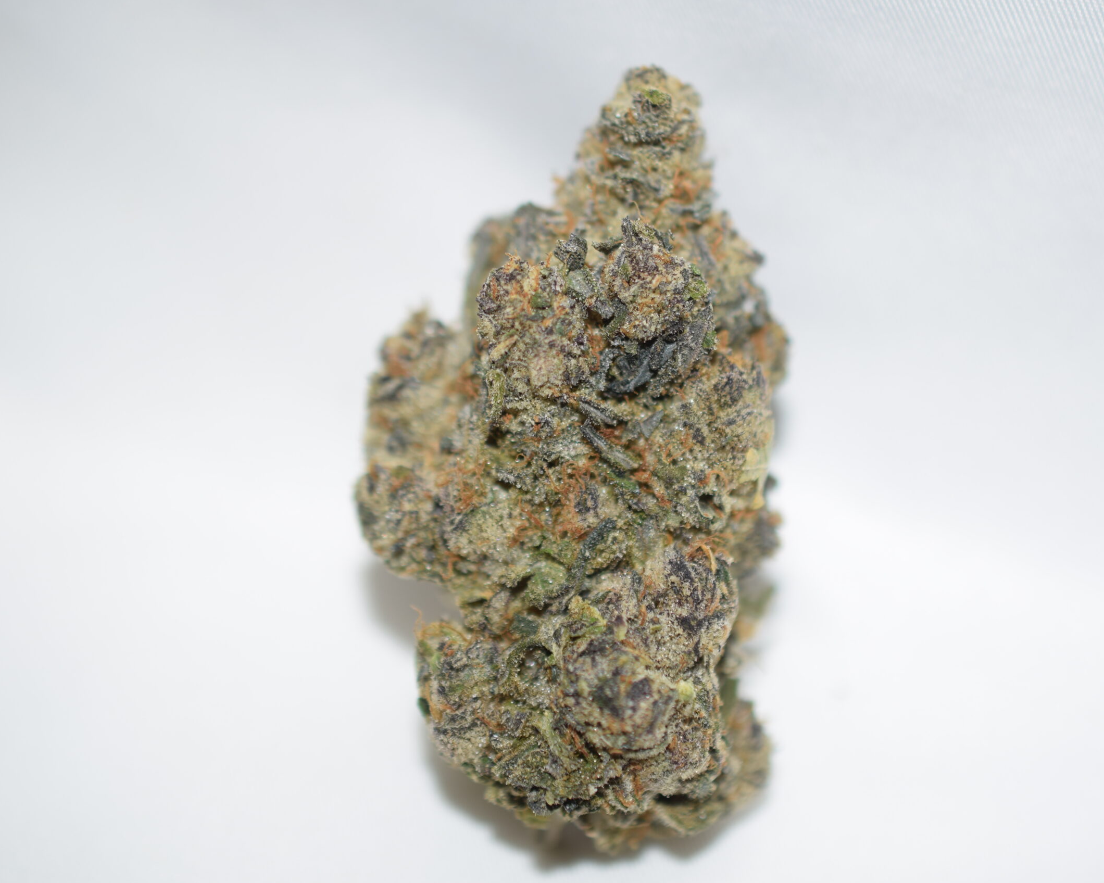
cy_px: 443
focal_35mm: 68
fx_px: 2222
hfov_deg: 27.9
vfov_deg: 22.5
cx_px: 642
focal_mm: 40
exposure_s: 1/60
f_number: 3.2
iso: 100
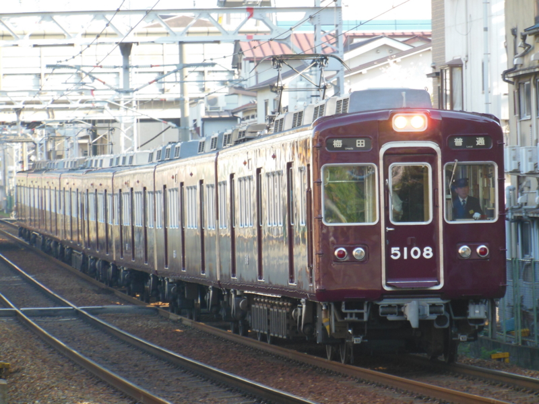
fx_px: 4578
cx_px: 270
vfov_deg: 5.1
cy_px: 202
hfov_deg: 6.7
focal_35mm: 294
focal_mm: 52.5
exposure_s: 1/125
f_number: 5.8
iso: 320
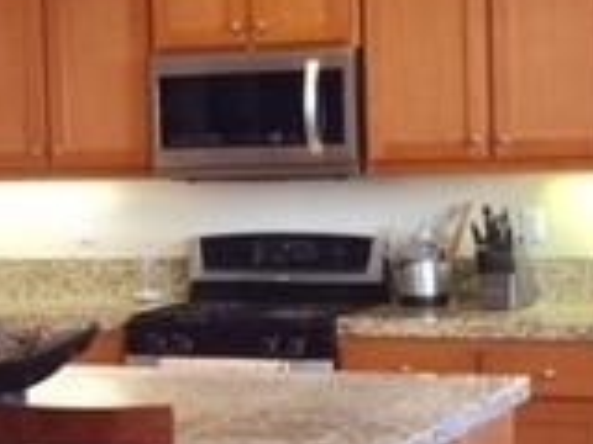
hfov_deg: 16.9
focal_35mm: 116
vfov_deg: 12.7
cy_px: 303
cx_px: 170
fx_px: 1987
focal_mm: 4.15
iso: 40
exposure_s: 1/30
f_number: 2.2
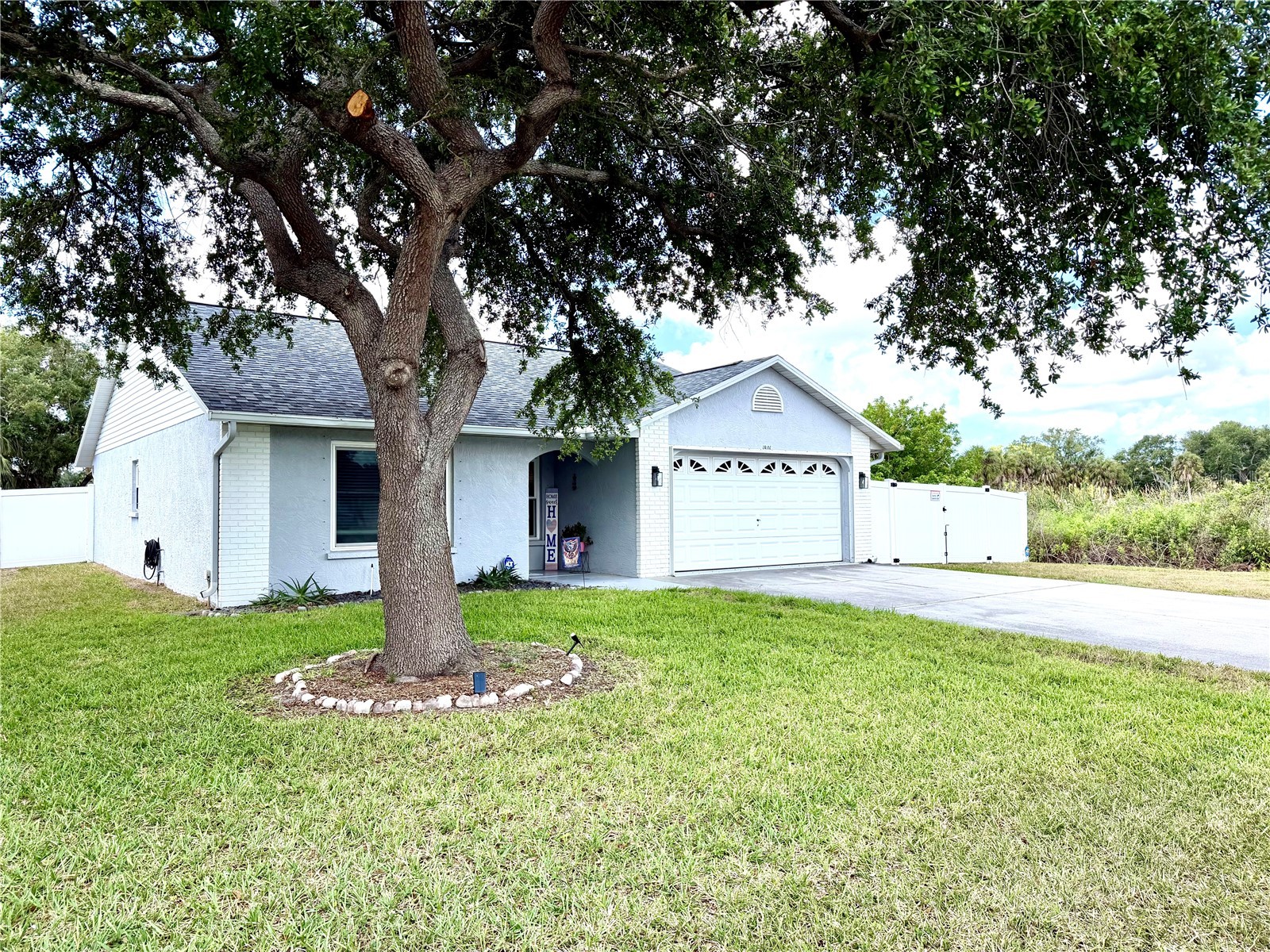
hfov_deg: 71.6
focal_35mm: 24
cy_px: 476
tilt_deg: +3.2
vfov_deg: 56.8
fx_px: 881
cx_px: 635
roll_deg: +0.9
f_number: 1.78
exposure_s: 1/2299
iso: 100
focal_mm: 6.76
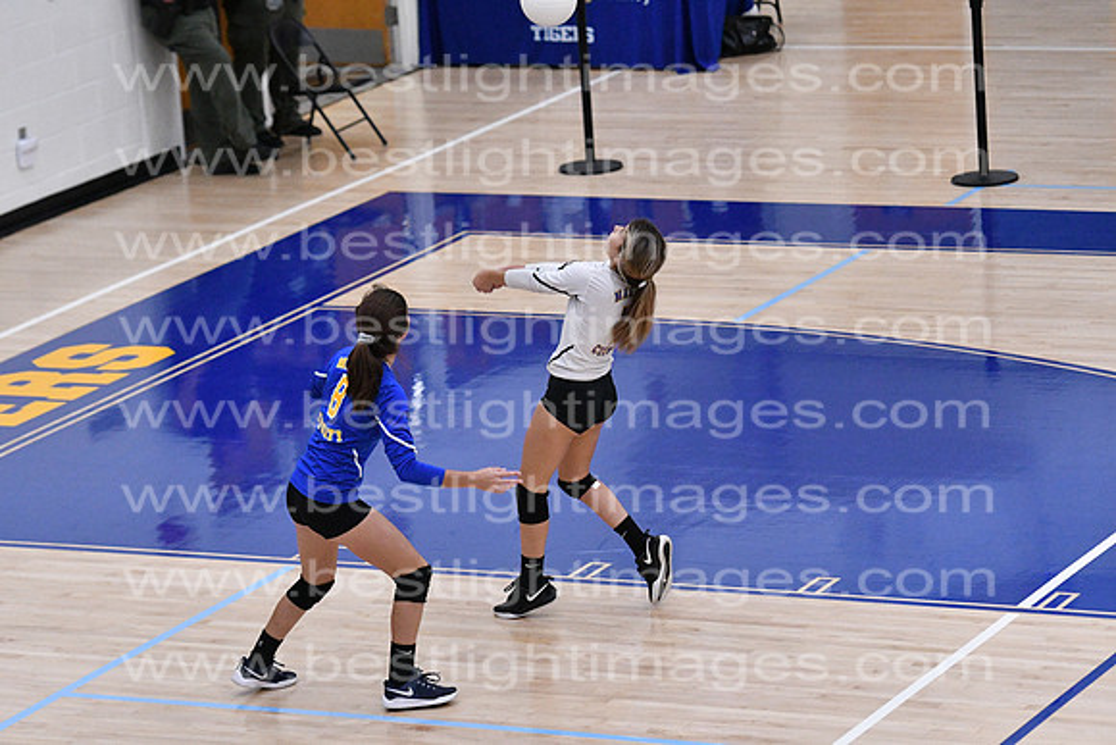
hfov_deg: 11.8
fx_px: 5395
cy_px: 372
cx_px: 558
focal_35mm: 174
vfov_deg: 7.9
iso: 6400
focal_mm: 116
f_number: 3.2
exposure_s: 1/1250
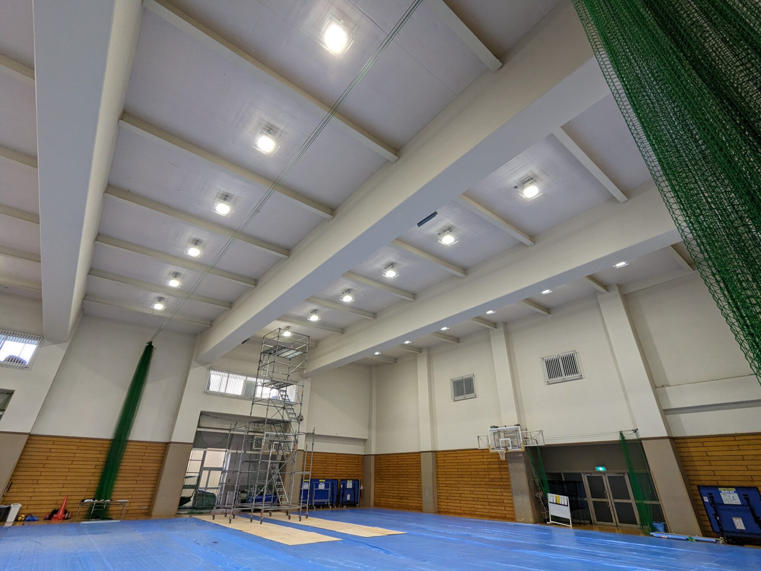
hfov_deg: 94.5
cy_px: 286
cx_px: 380
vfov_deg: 78.1
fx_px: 352
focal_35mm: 16
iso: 70
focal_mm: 2.35
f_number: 2.2
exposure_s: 1/40
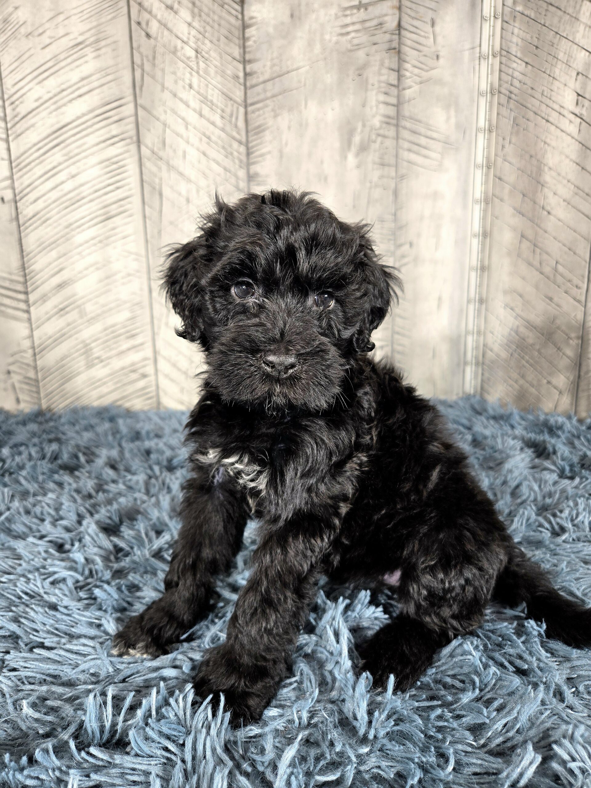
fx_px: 524
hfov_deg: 58.9
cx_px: 296
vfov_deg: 73.9
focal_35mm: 23
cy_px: 394
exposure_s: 1/120
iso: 64
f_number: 1.8
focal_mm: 5.4
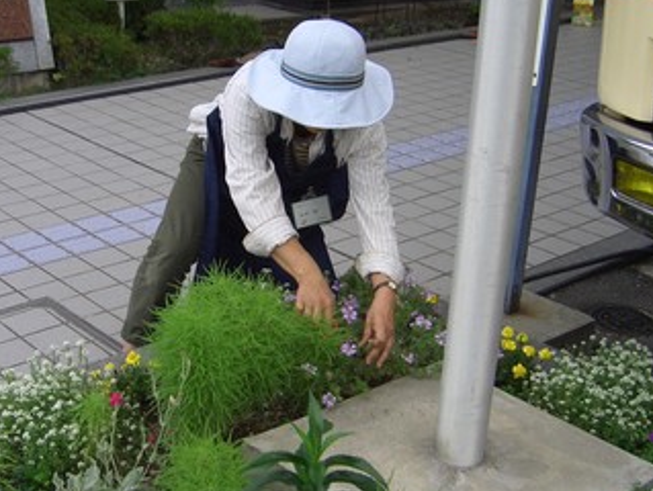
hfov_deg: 34.8
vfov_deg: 26.6
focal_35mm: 55
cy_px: 268
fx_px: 1039
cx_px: 276
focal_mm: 8
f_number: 2.8
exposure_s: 1/200
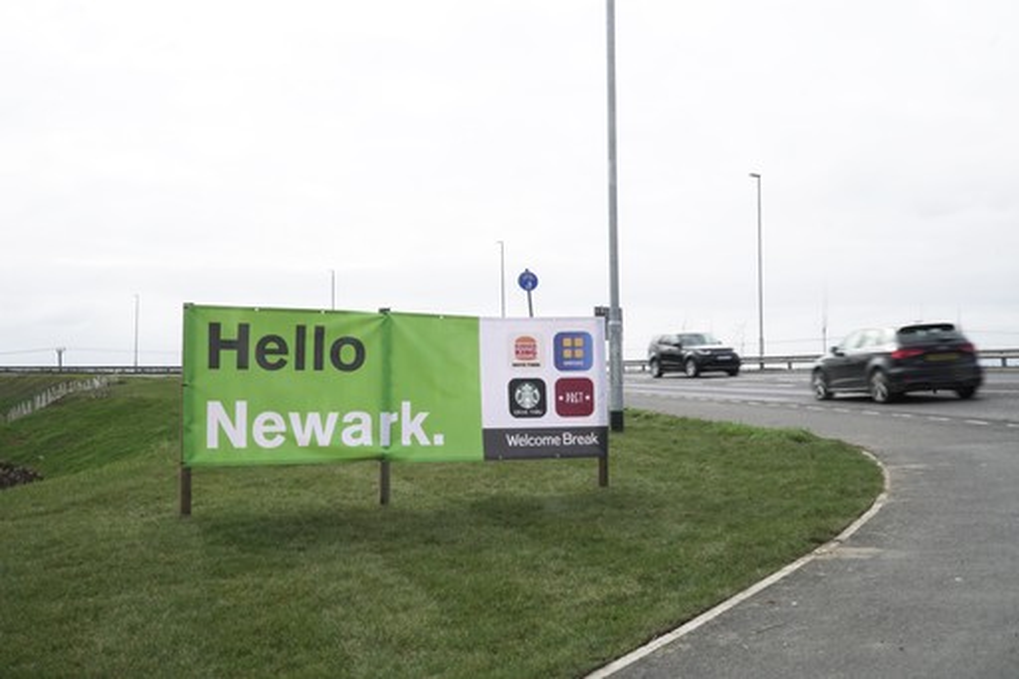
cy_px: 340
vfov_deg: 38.3
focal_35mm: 34
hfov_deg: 55.1
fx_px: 976
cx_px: 510
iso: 250
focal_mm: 23
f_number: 22
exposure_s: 1/50
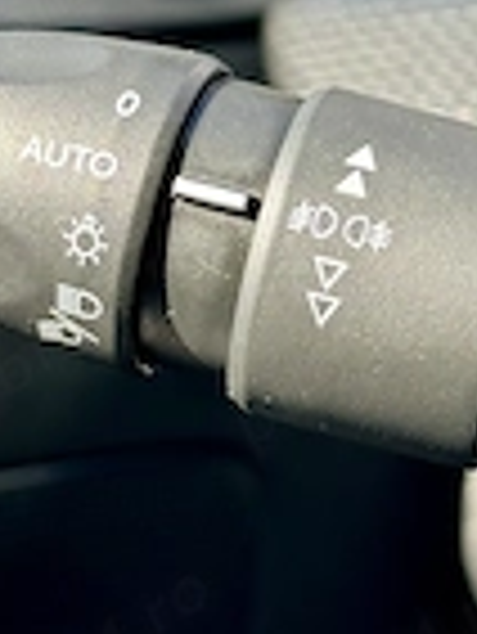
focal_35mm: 136
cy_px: 67
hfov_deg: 10.9
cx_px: 220
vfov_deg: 14.4
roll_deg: +7.2
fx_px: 2495
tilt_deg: -6.2
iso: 64
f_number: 1.78
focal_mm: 6.86
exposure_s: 1/412
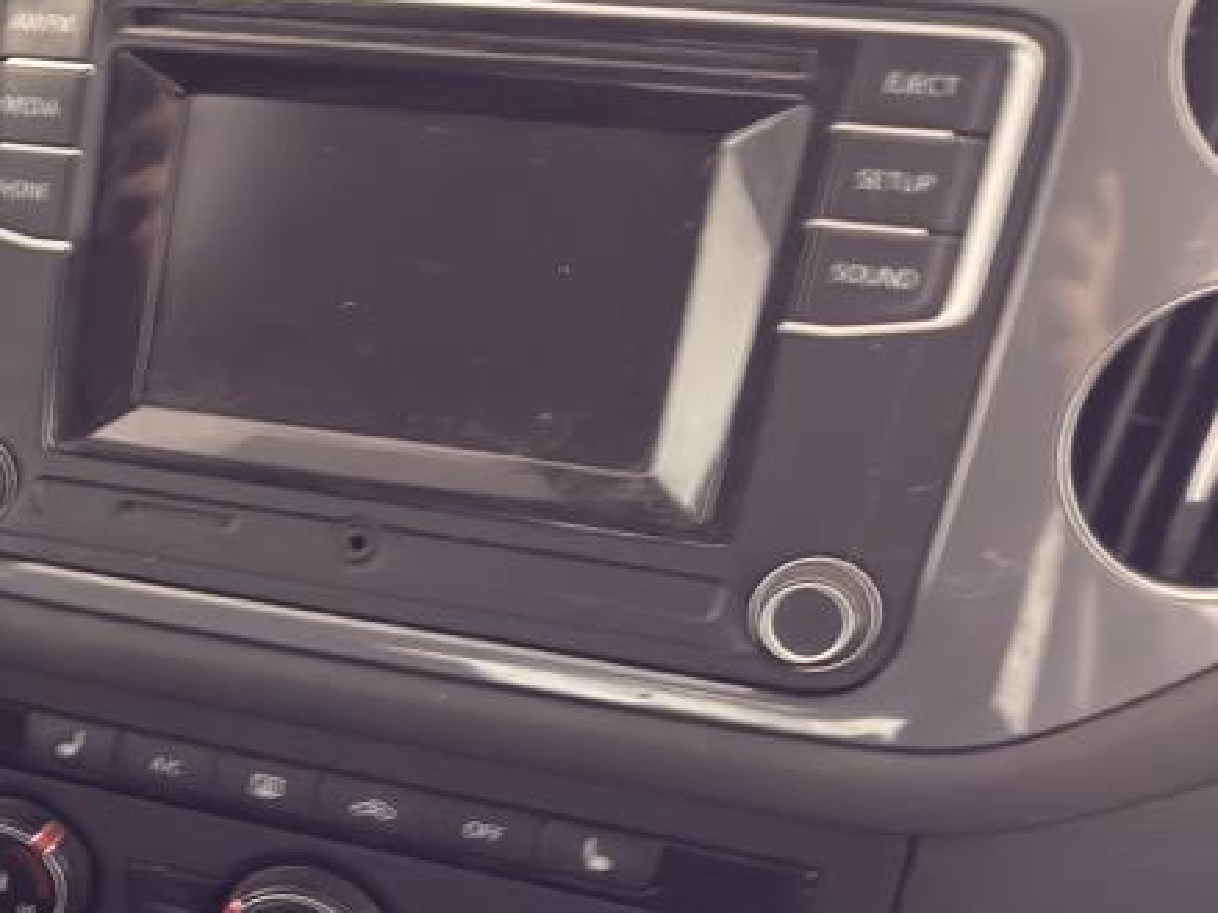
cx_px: -447
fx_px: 2462
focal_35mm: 70
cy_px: 880
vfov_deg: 20.4
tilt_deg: -48.0
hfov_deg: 23.8
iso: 640
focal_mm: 6.76
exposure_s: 1/30
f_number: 1.78
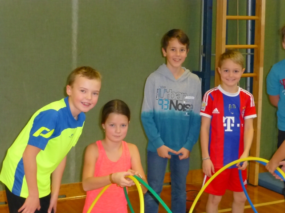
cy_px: 106
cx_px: 142
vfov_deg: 19.6
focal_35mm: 75
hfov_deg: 26.0
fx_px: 617
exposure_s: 1/60
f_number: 5
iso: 1000
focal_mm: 13.3
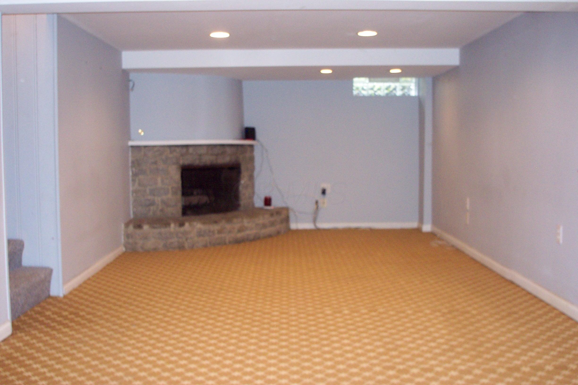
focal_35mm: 35
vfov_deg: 37.9
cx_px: 289
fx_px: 562
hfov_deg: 54.4
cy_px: 192
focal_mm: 7.5
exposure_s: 1/30
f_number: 2.8
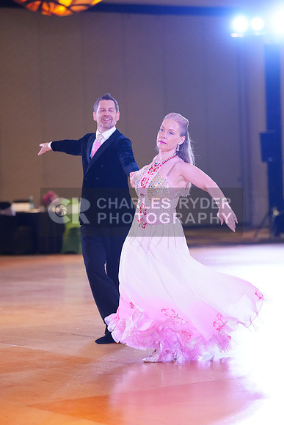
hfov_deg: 11.4
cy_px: 212
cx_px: 142
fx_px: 1419
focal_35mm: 120
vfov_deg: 17.1
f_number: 2.8
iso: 5000
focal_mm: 120
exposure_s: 1/400
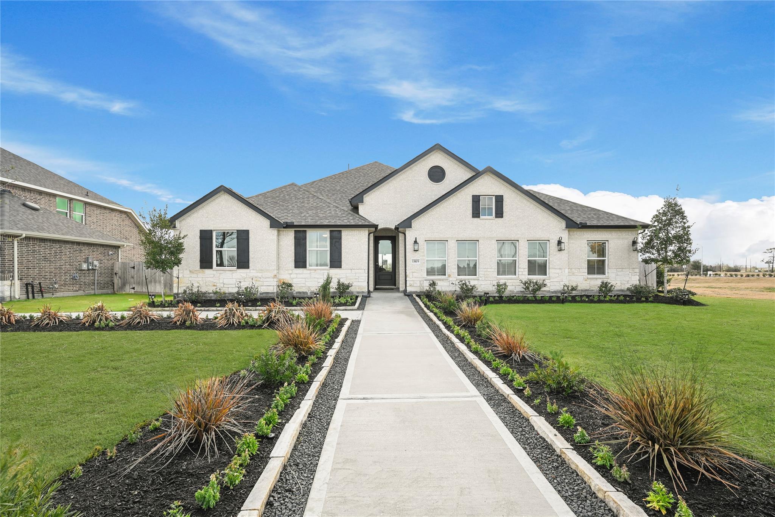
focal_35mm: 15
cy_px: 258
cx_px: 388
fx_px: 323
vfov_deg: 77.3
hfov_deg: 100.4
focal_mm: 15
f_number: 8
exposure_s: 1/30
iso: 100
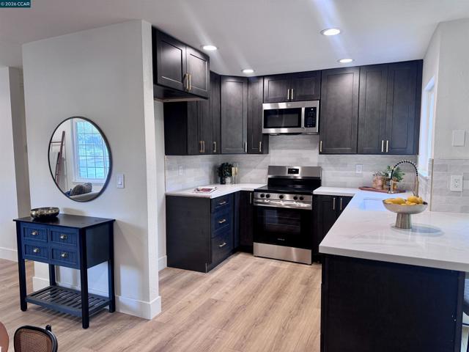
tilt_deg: -5.6
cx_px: 234
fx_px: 325
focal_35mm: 24
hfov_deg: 71.6
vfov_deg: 56.8
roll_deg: +0.5
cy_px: 176
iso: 200
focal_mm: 6.76
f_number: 1.78
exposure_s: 1/120
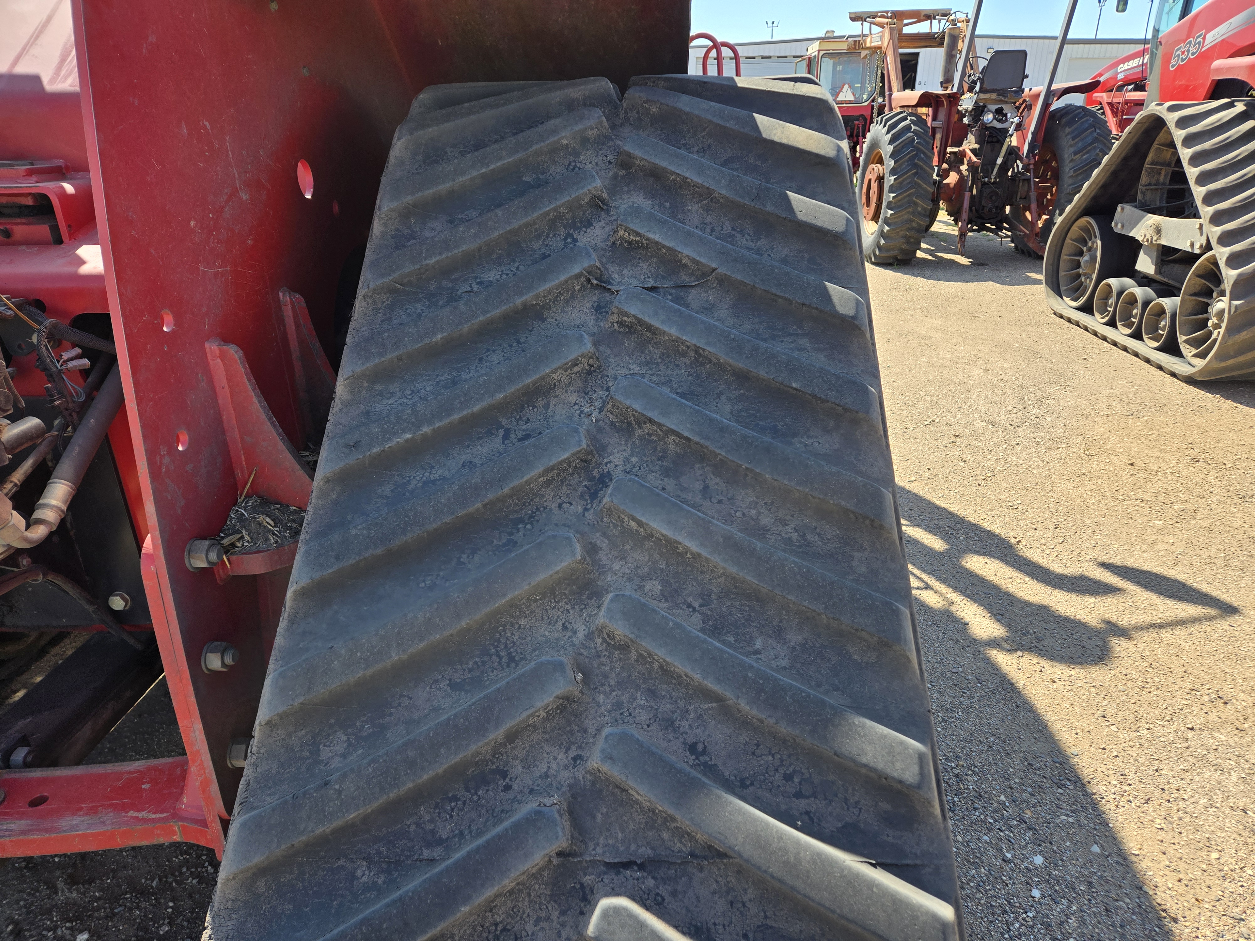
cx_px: 628
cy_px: 470
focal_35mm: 23
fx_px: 834
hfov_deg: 73.9
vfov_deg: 58.9
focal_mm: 5.4
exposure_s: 1/707
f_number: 1.8
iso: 25
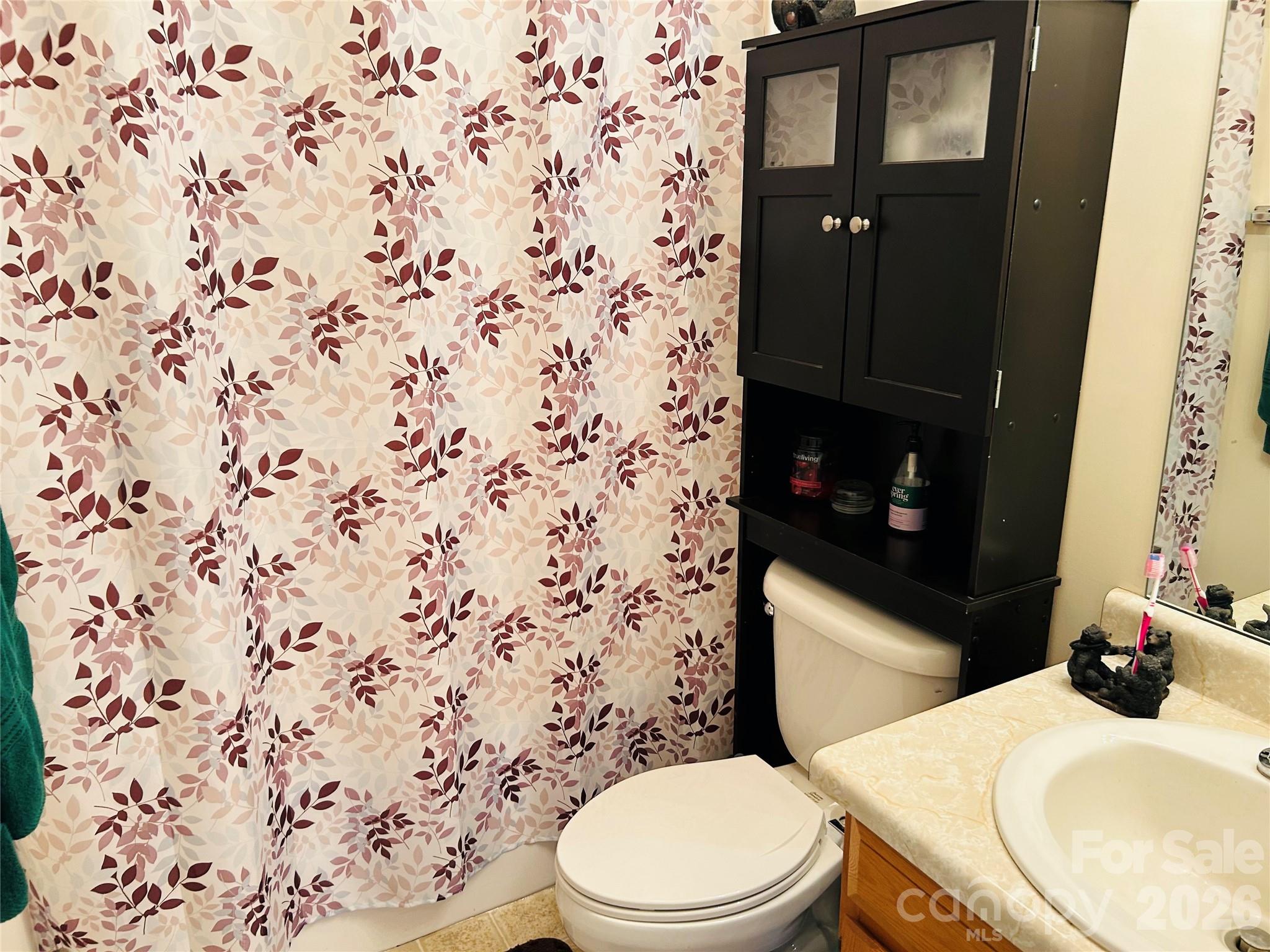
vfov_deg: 53.1
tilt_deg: -14.6
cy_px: 476
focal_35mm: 26
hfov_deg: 67.3
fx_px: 954
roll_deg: +0.5
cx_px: 635
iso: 125
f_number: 1.5
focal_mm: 5.7
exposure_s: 1/60
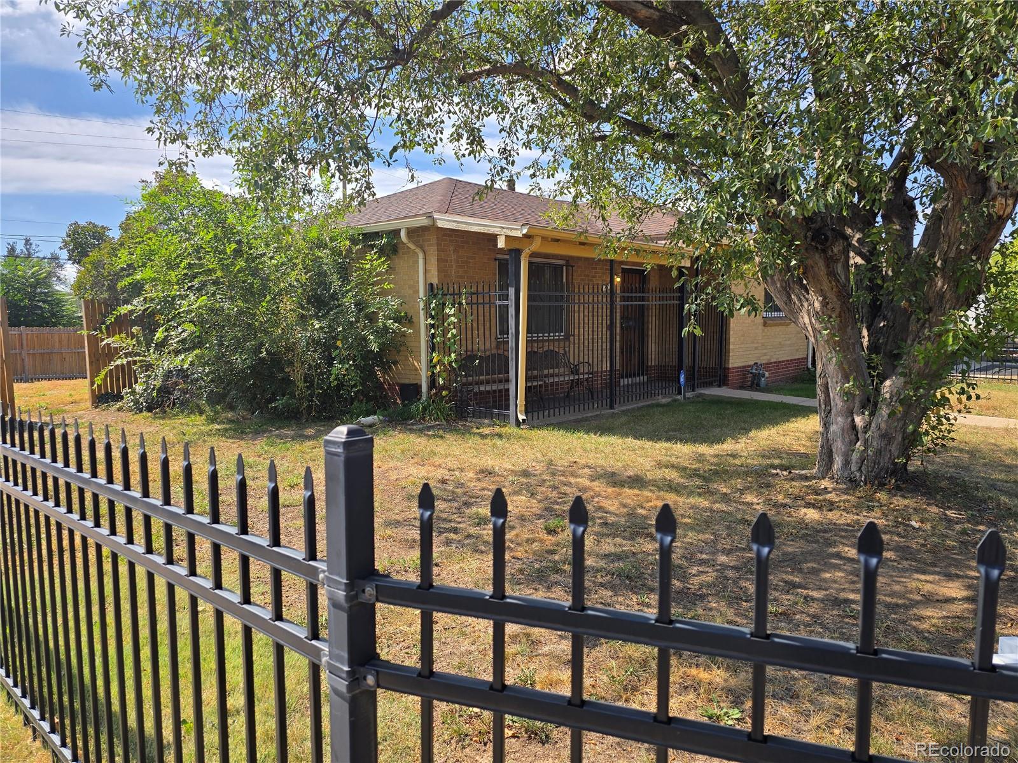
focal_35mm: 23
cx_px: 509
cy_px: 382
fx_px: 676
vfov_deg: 58.9
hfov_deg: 73.9
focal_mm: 6.3
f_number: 1.7
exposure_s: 1/579
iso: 12
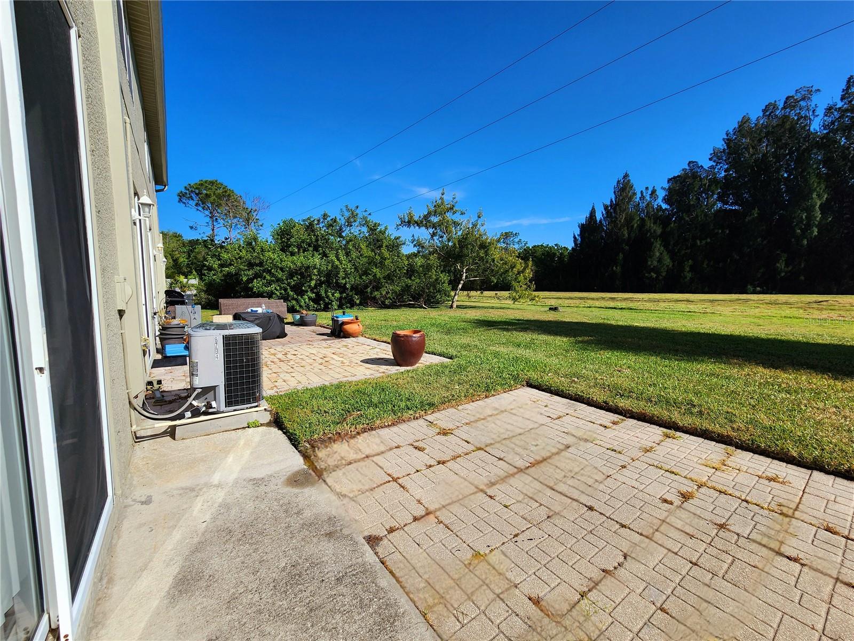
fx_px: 321
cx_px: 427
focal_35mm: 13
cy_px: 320
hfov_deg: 106.2
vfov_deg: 89.9
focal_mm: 2.2
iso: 50
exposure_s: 1/3333
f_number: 2.2
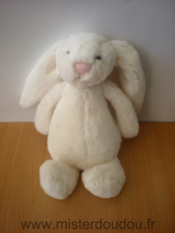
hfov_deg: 37.7
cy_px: 116
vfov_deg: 49.0
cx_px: 88
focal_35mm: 38
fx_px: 256
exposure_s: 1/59.2
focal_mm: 6.3
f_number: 3.1
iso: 65
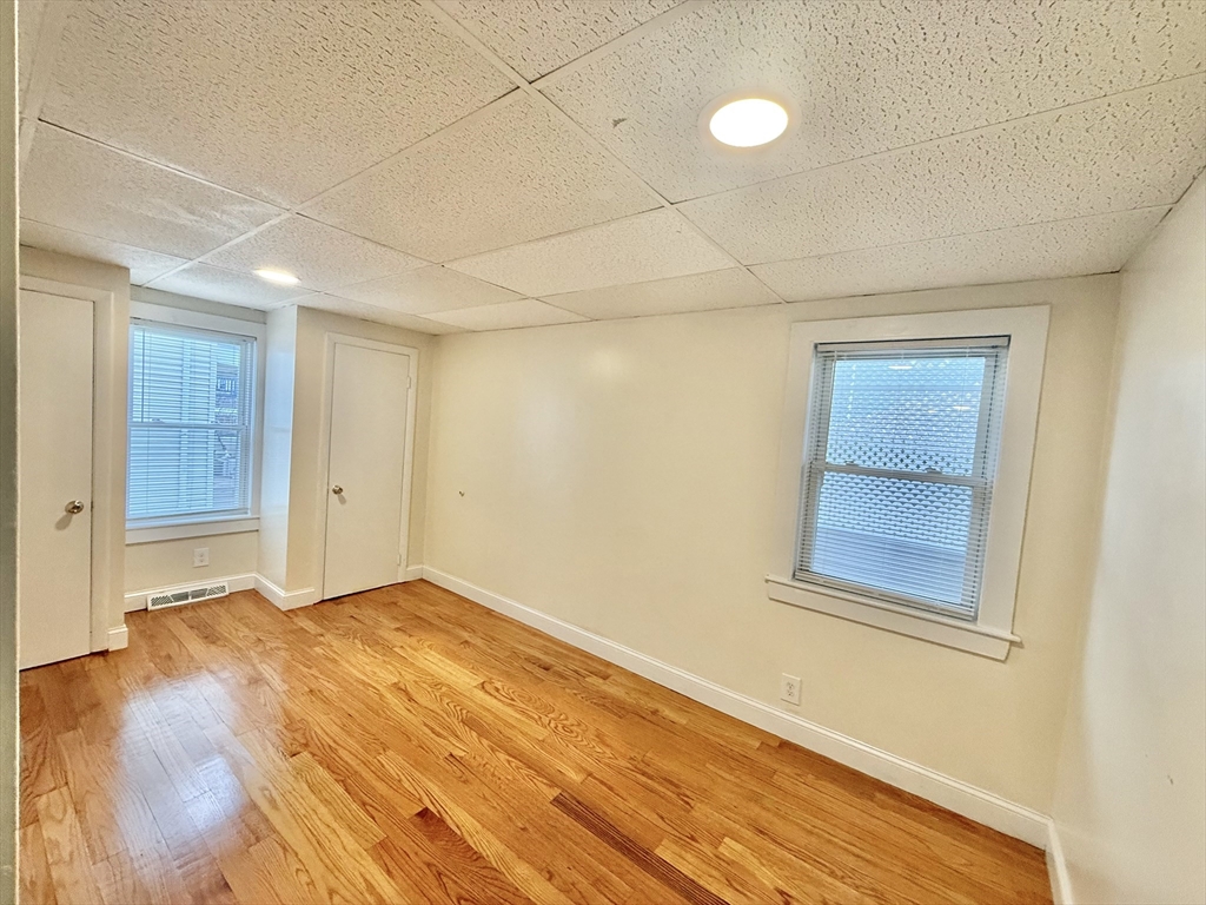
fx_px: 488
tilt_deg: -3.2
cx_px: 603
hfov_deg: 102.1
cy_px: 452
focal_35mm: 14
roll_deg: -4.7
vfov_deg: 85.7
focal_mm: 2.22
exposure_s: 1/120
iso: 320
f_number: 2.2
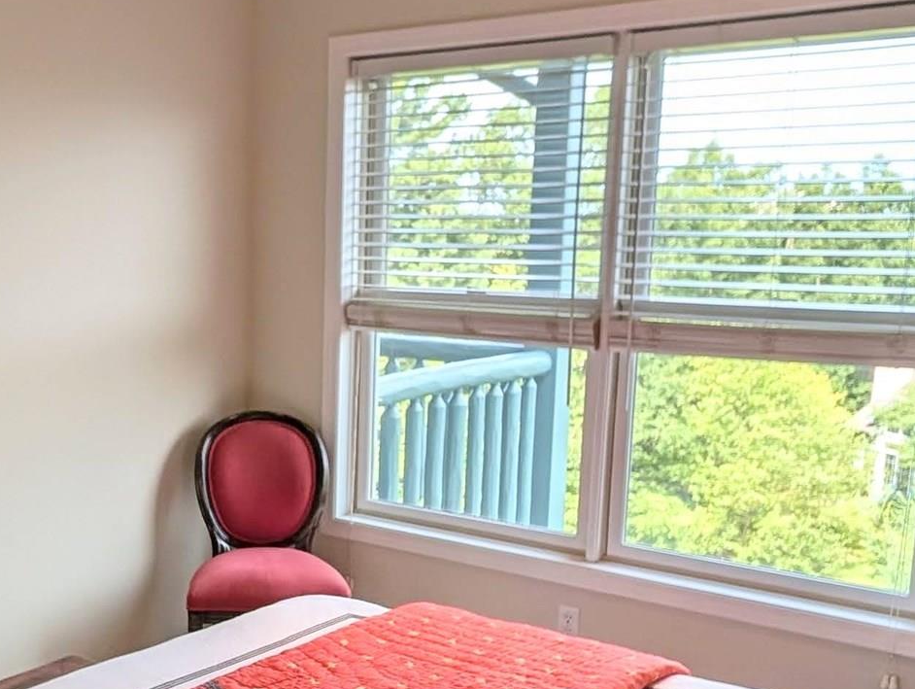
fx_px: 1032
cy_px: 454
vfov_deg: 36.6
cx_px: 298
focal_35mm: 39
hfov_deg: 47.0
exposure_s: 1/279
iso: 52
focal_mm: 2.02
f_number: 1.7
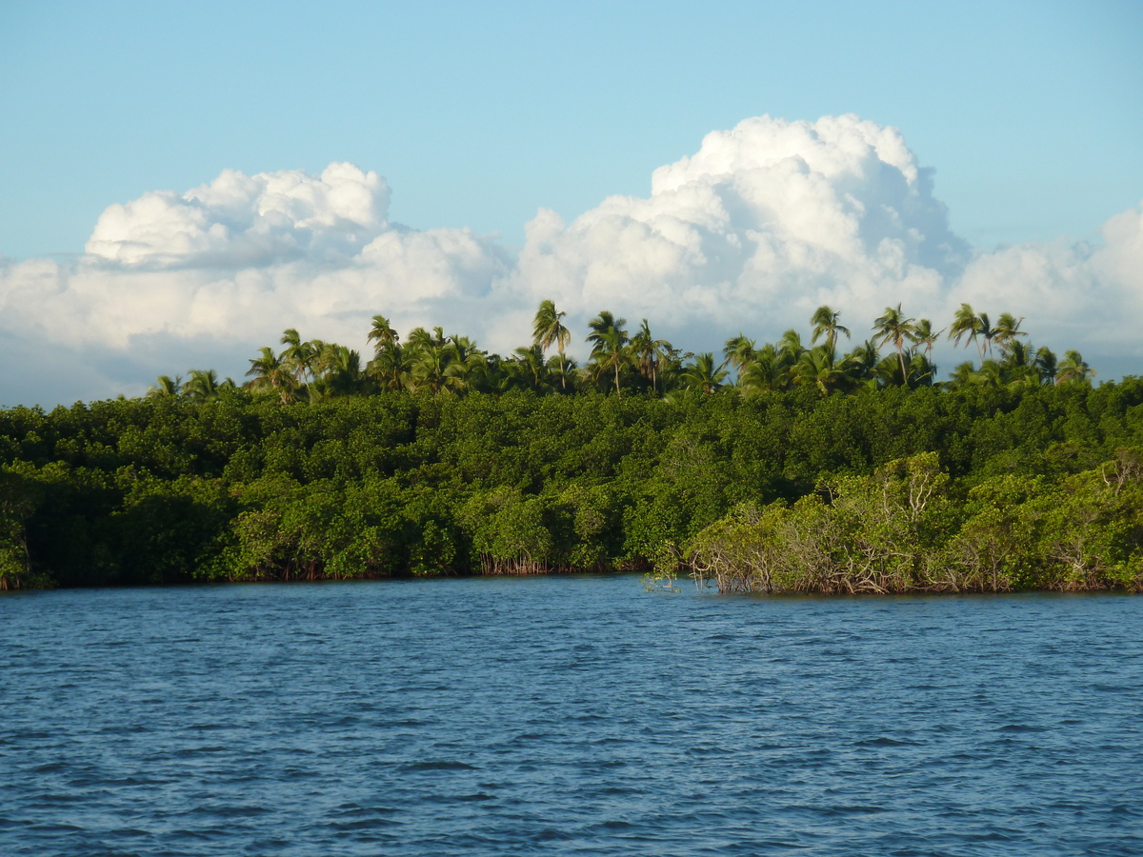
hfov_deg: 15.4
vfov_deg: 11.6
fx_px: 4226
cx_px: 572
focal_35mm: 128
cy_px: 428
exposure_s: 1/320
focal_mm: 21
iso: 80
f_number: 4.4
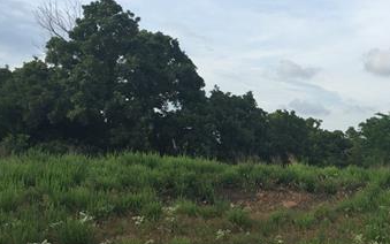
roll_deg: -3.2
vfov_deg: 22.2
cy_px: 183
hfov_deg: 34.2
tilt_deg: +0.8
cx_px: 306
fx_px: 617
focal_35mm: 58
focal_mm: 4.15
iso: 32
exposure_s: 1/989
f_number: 2.2
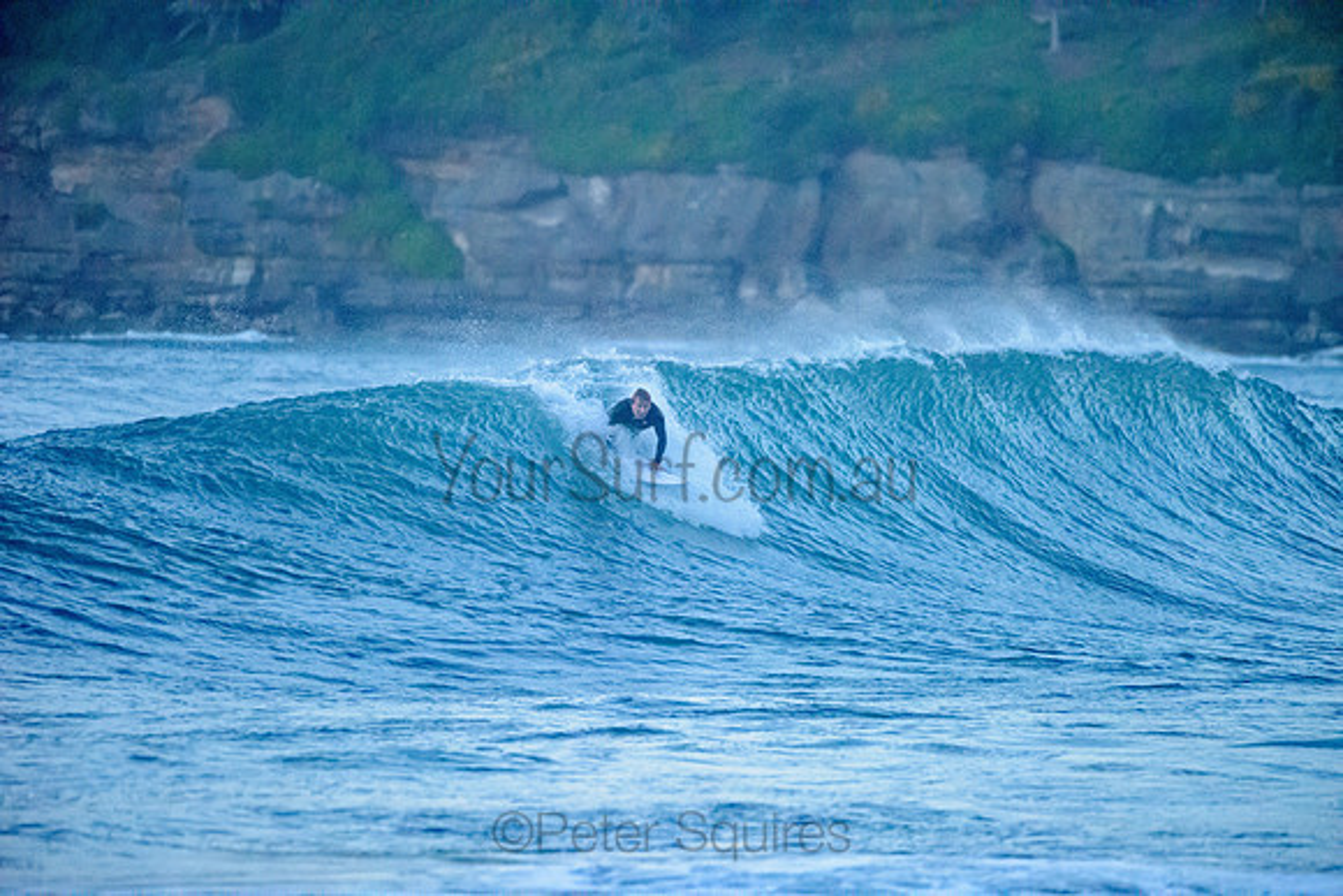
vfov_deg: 2.8
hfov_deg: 4.1
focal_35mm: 500
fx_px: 18664
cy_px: 448
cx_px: 672
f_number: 5.6
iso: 11400
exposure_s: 1/1250
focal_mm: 500
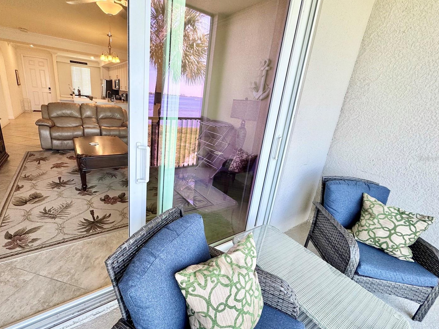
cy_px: 158
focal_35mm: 16
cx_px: 197
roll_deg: -5.4
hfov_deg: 94.2
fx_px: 203
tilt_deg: -17.6
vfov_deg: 78.1
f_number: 2.2
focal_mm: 2.22
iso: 64
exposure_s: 1/120
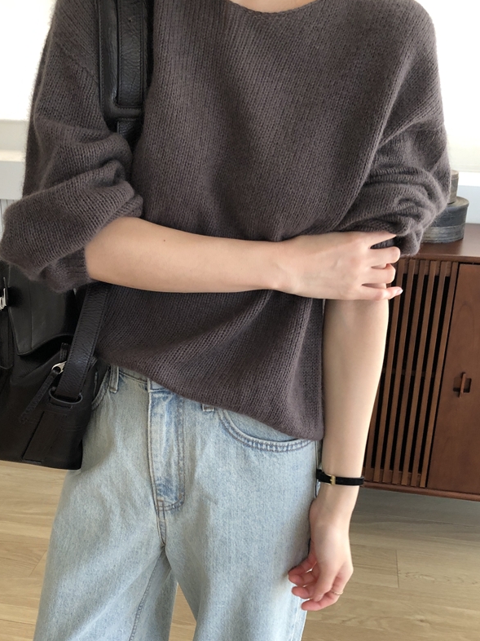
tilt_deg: -21.9
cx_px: 213
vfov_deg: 48.9
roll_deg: -1.3
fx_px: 703
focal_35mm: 38
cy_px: 362
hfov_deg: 37.7
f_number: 1.8
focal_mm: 3.99
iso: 40
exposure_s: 1/24
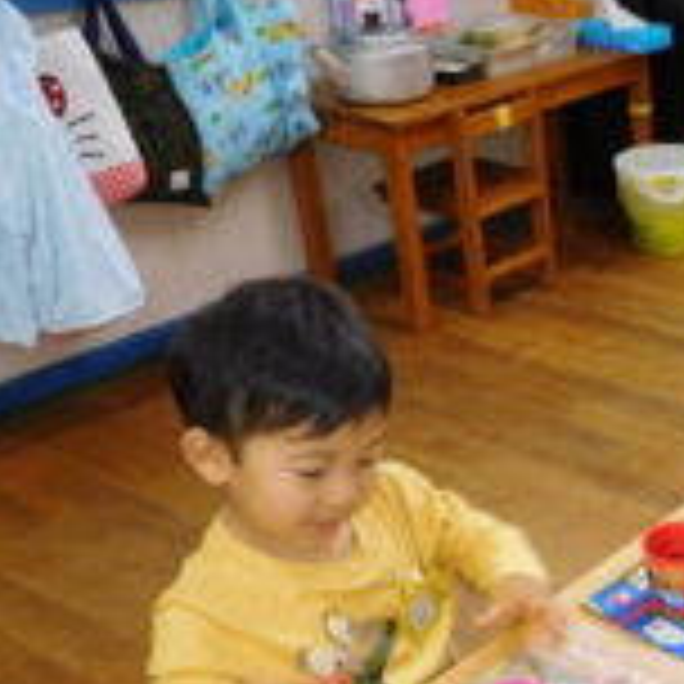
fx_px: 1297
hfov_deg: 25.4
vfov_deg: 29.3
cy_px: 477
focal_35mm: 58
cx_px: 891
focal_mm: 4.5
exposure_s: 1/30
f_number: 3.4
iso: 250
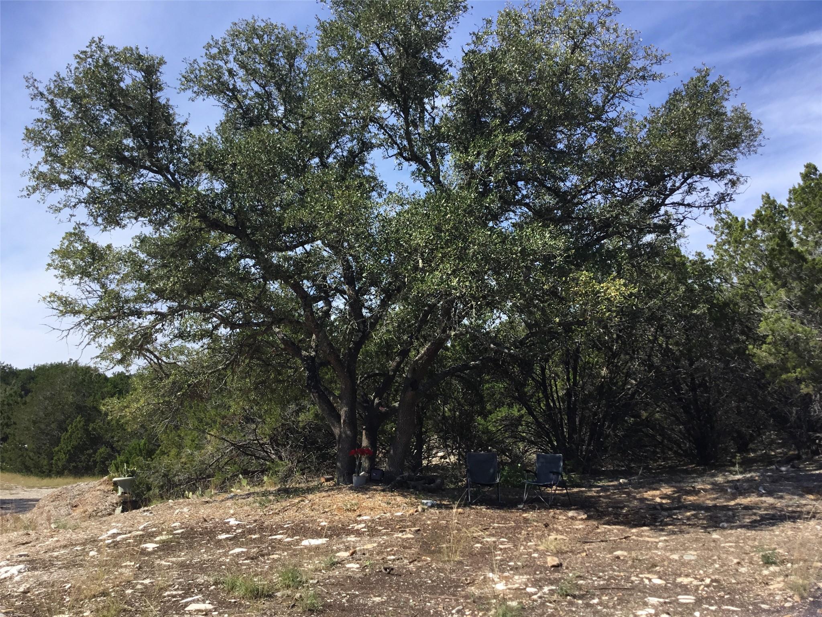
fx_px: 736
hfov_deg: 58.4
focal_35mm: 31
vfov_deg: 45.4
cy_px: 308
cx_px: 411
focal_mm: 3.3
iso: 25
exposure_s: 1/876
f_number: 2.4
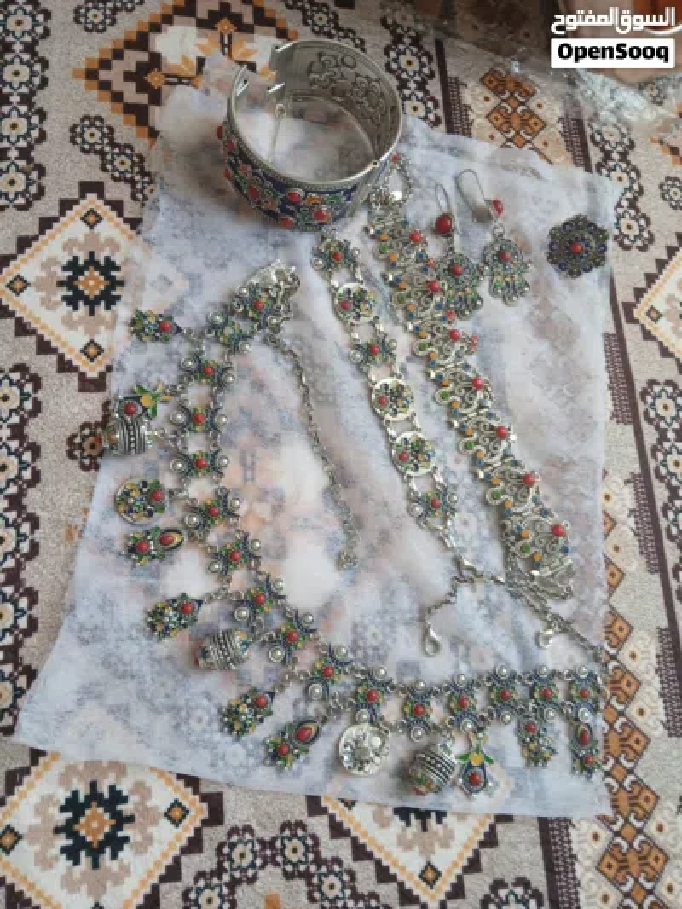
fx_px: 683
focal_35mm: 26
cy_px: 454
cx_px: 341
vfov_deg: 67.3
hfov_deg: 53.1
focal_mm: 3.98
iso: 160
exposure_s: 1/50
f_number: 1.8
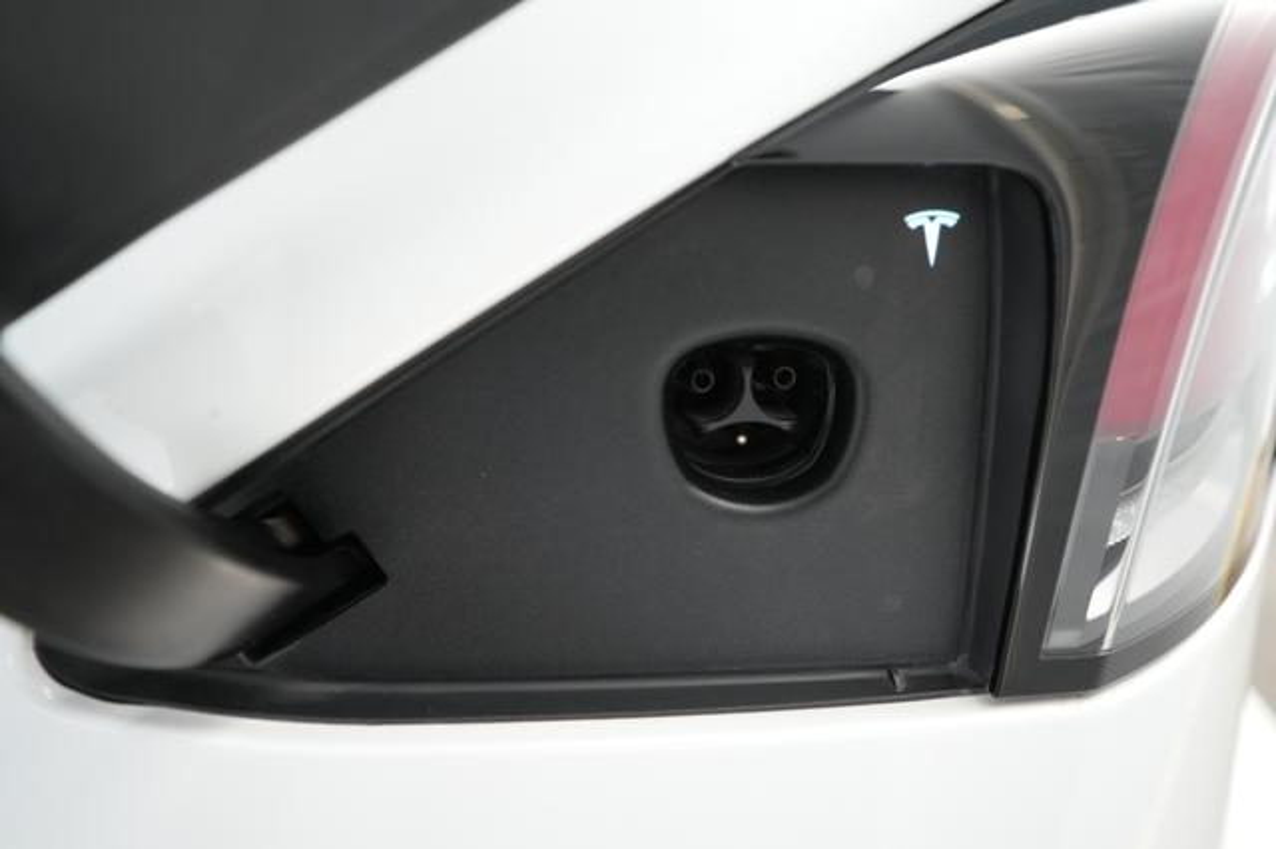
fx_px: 921
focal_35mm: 26
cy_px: 424
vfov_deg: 49.5
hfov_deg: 69.4
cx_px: 638
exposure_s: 1/250
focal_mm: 26
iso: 4000
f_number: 2.8
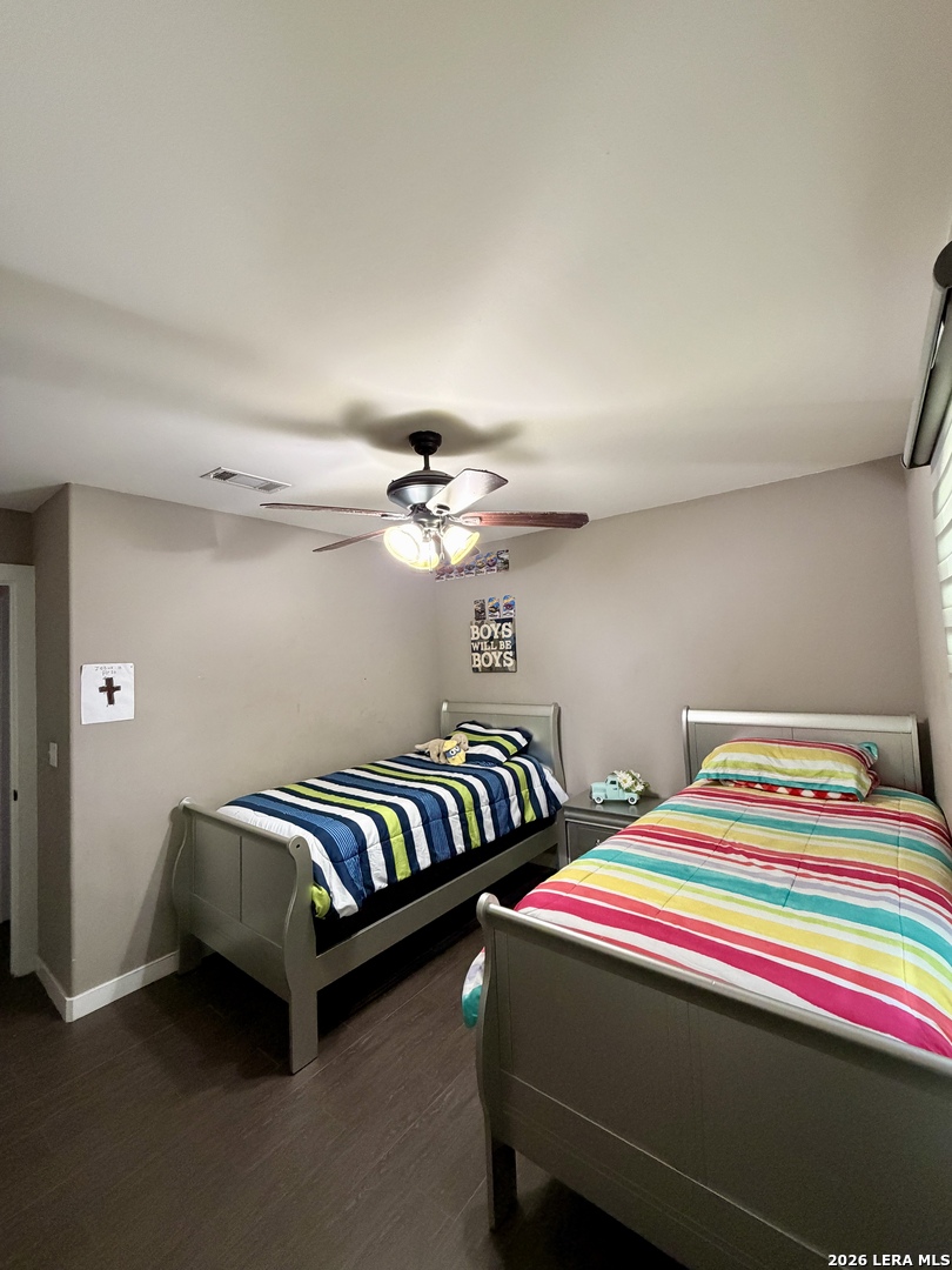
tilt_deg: +2.7
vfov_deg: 102.1
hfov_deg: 85.7
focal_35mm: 14
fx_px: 513
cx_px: 476
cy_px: 635
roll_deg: +2.5
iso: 500
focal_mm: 2.22
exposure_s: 1/60
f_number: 2.2
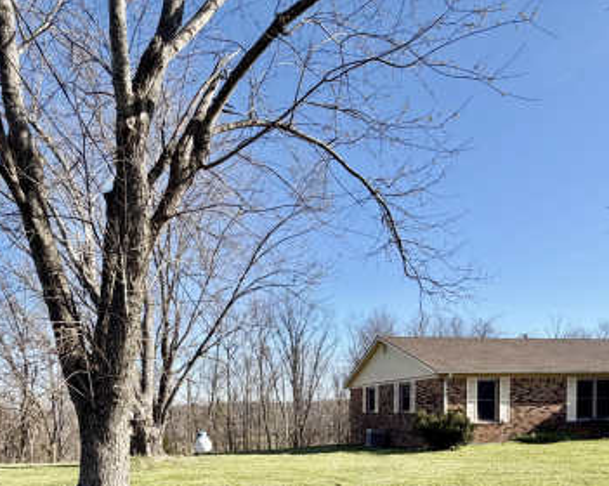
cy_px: 432
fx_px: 468
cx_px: 261
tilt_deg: -2.6
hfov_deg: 65.8
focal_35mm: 26
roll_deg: +1.6
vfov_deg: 49.3
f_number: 2.2
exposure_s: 1/770
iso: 32
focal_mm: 2.22
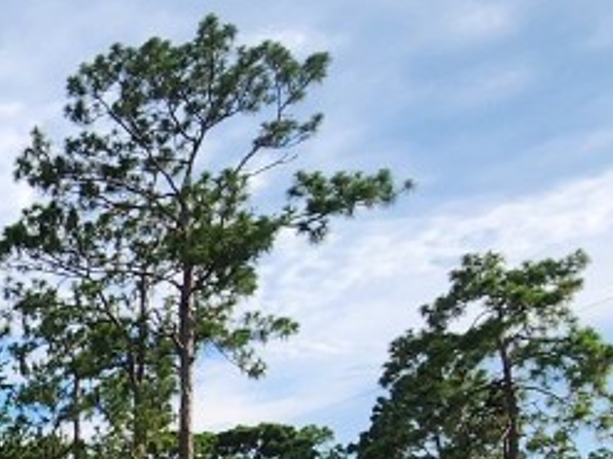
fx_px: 956
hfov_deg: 24.6
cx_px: -370
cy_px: 618
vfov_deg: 23.4
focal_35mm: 54
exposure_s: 1/1418
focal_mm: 2.2
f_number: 2.2
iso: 50
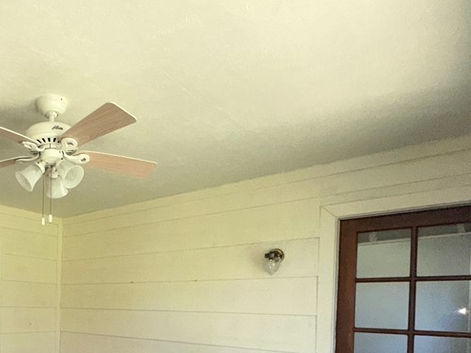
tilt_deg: -1.0
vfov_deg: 44.4
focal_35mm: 29
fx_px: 395
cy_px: 311
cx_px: 58
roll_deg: -0.6
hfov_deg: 54.7
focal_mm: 2.22
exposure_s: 1/121
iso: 160
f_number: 2.2
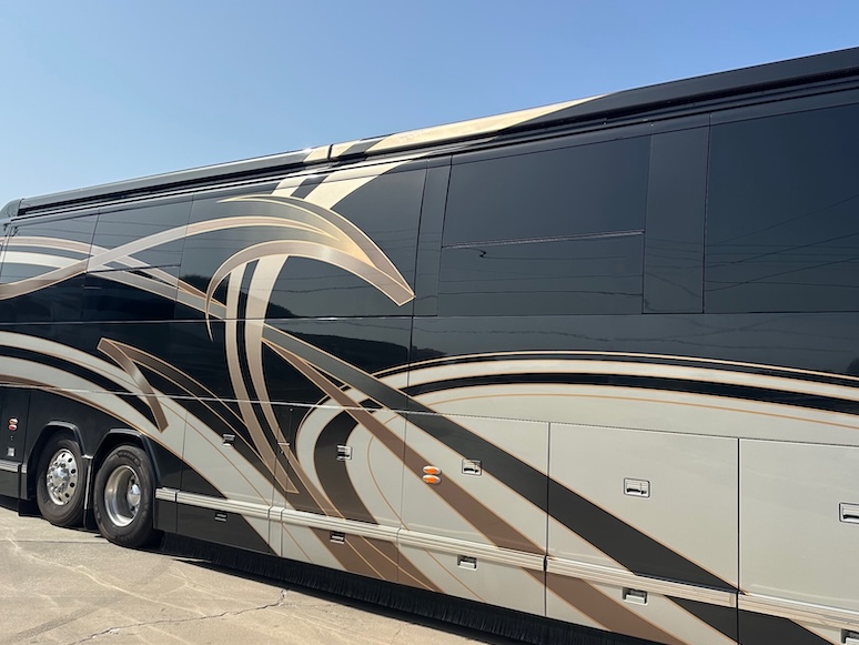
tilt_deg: +7.2
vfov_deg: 45.4
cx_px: 457
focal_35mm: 31
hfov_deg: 58.3
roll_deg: -3.7
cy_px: 298
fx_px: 770
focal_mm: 6.86
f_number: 1.78
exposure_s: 1/5000
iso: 80
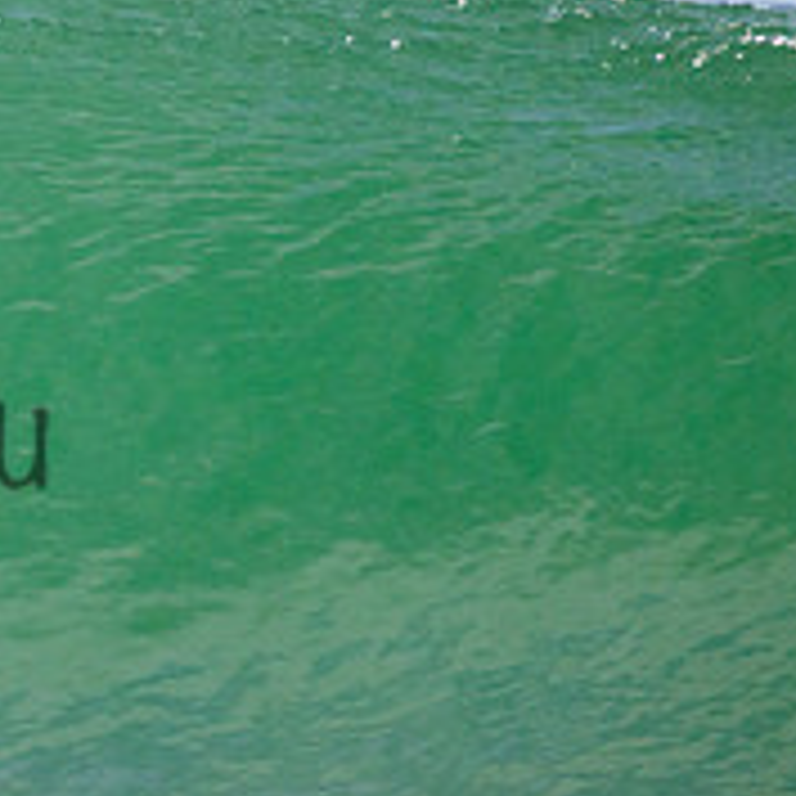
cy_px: 385
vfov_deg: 0.8
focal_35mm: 2231
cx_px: -427
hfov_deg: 0.8
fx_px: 58042
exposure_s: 1/2000
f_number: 11
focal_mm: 800
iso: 1400
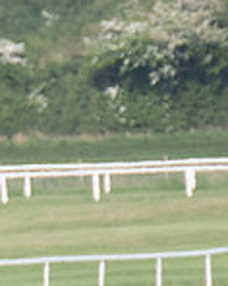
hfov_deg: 0.6
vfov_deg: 0.8
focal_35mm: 2502
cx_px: -208
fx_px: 21148
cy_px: 400
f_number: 4
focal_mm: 280
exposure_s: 1/3200
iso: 400
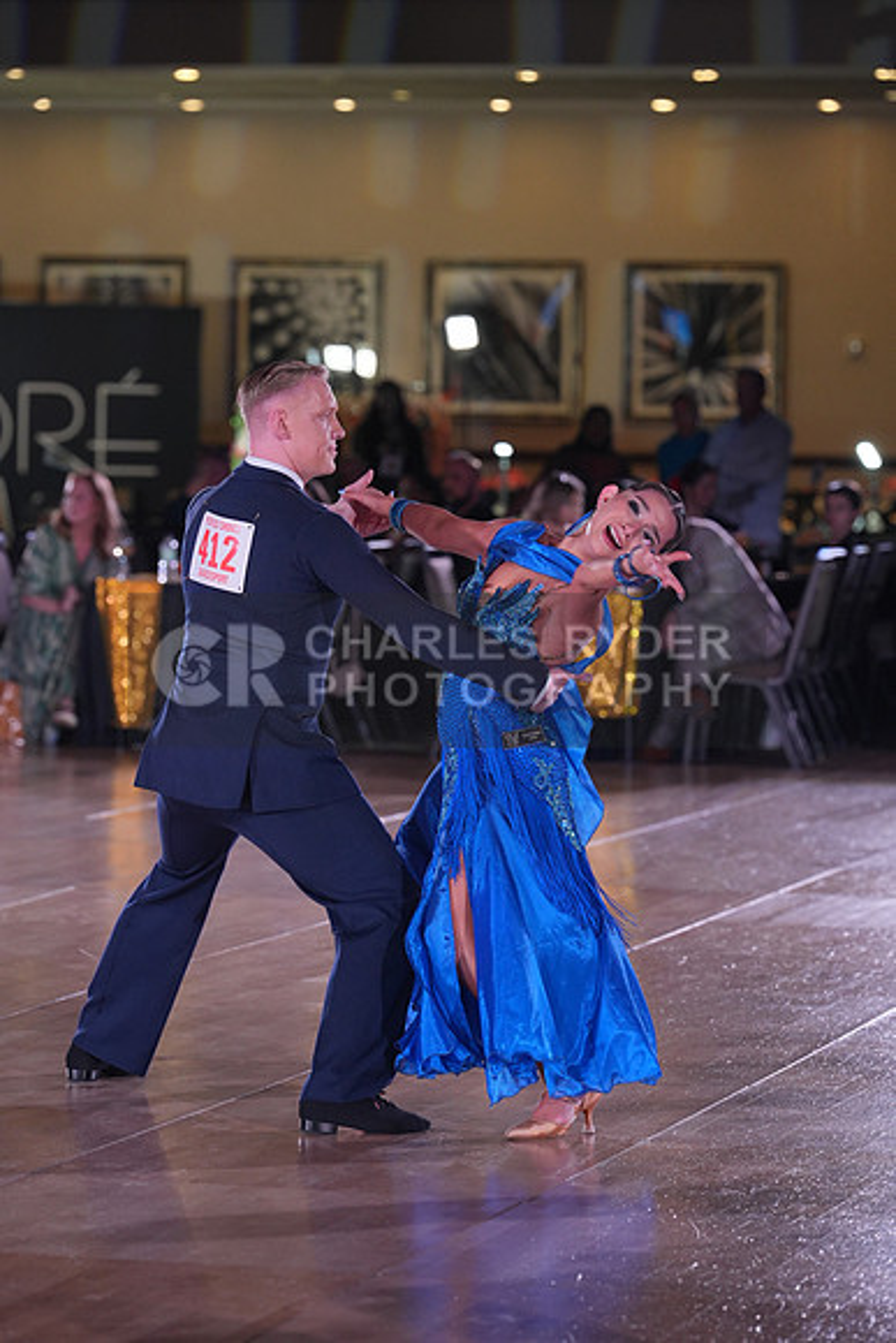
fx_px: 5596
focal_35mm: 150
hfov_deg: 9.2
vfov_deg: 13.7
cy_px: 672
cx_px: 448
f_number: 4
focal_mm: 150
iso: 1000
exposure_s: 1/400
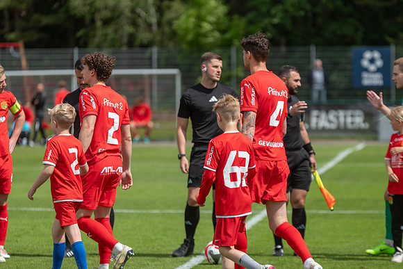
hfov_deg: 8.6
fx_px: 2687
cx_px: 202
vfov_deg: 5.7
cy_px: 134
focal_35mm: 240
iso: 140
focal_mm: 160
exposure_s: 1/2000
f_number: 3.2
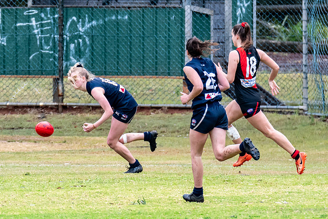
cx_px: 117
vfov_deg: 1.2
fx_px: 10421
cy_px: 123
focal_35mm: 1144
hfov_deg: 1.8
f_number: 7.1
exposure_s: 1/1250
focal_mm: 420
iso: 1250
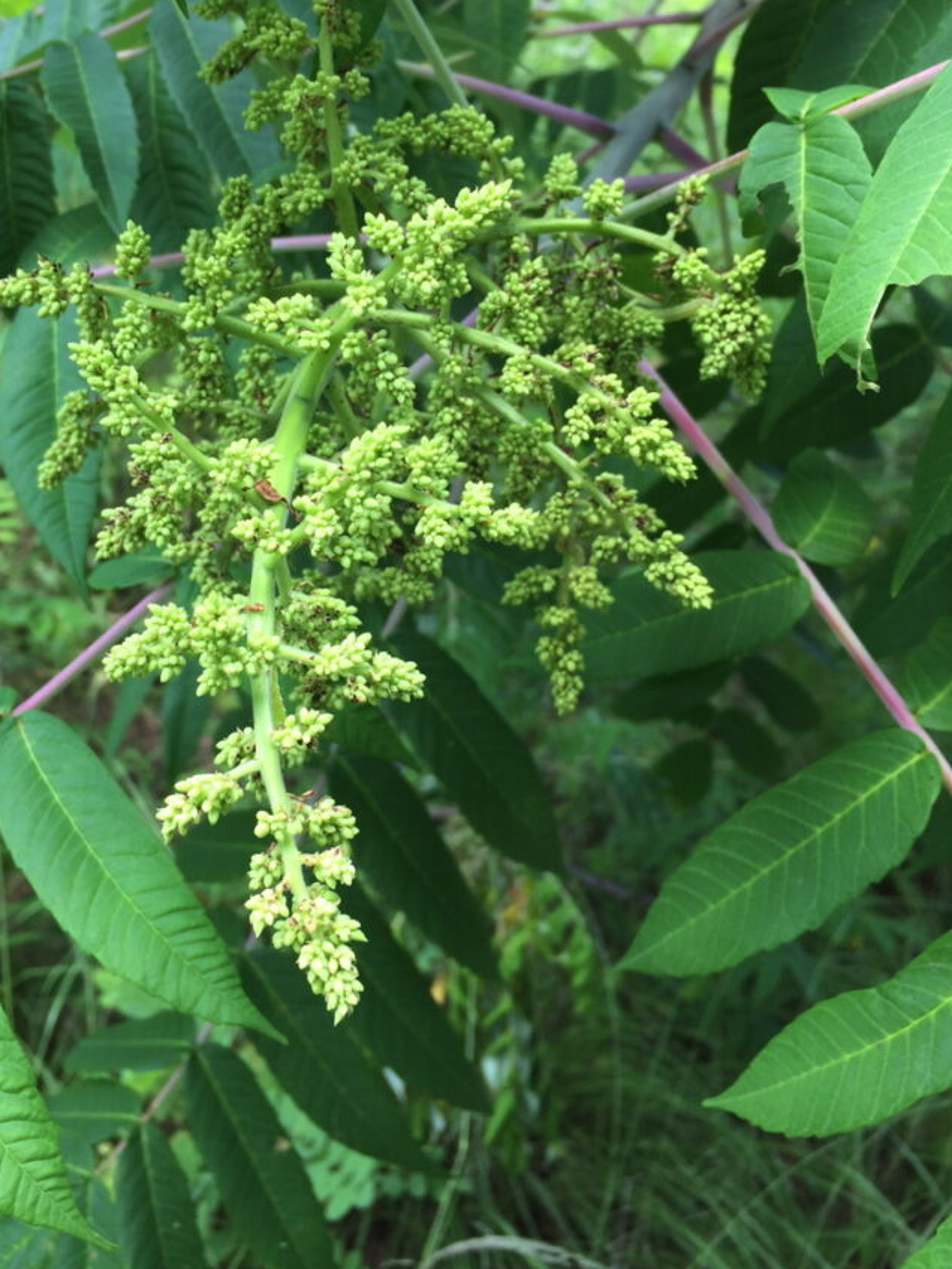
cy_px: 504
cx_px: 385
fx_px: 1283
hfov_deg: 40.5
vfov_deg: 52.3
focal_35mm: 35
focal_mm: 4.15
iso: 32
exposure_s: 1/120
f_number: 2.2
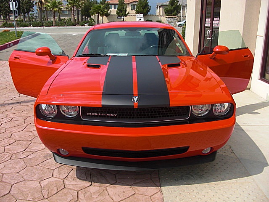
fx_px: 280
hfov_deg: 51.4
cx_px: 134
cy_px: 101
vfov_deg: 39.7
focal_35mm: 36
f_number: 7.9
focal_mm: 6.3
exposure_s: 1/125
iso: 50
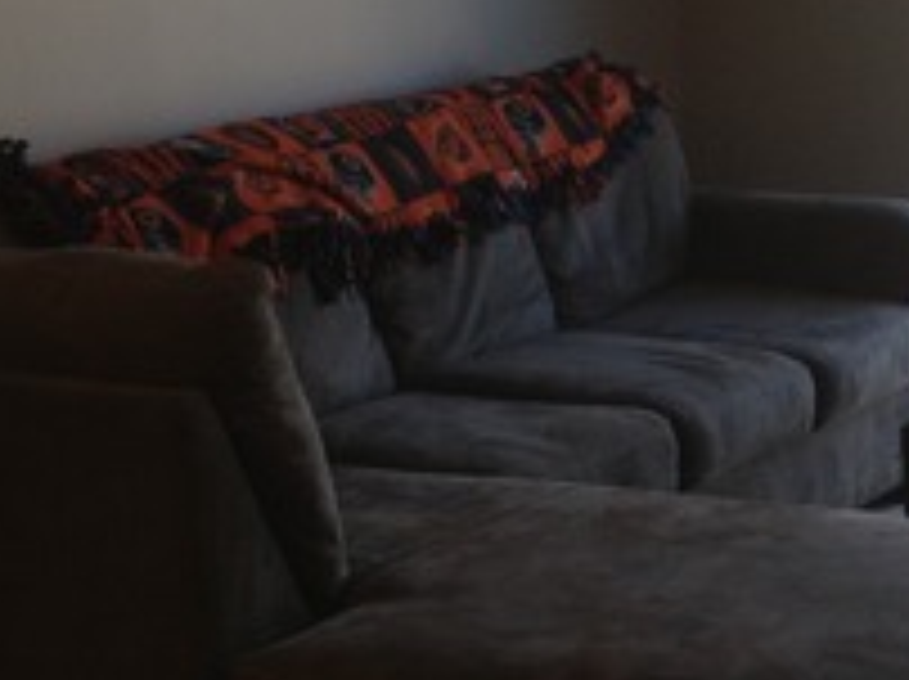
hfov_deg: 17.5
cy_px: 324
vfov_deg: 13.3
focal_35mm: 111
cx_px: 828
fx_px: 2911
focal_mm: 4.28
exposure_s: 1/120
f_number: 2.4
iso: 50
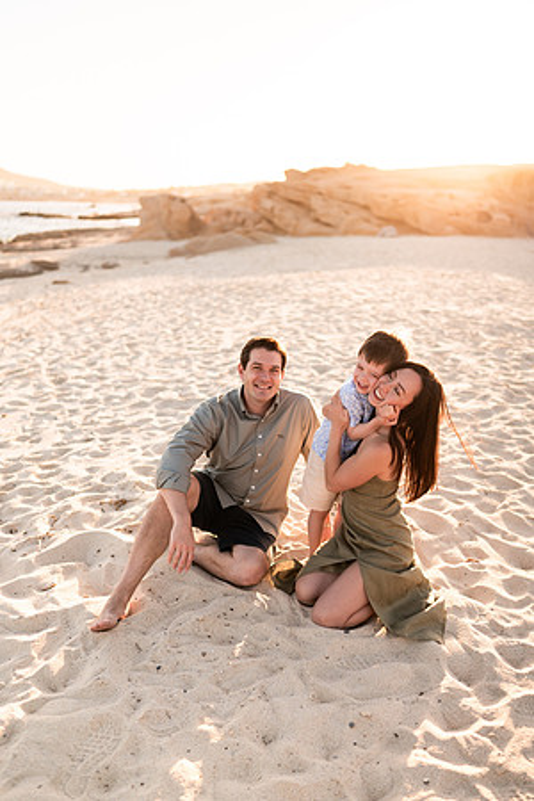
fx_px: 779
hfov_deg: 37.9
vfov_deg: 54.4
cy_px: 400
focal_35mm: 35
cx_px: 267
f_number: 1.8
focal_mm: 35
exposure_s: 1/2500
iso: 100
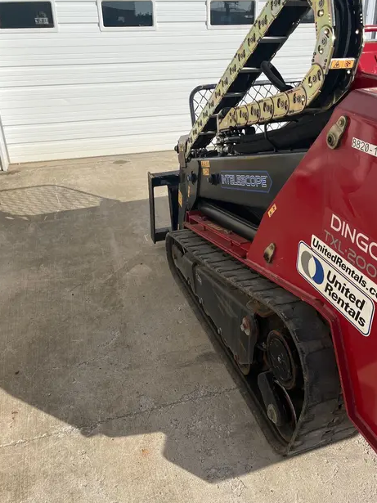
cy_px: 243
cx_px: 204
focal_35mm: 31
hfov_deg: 45.4
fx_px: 450
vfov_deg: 58.3
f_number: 1.6
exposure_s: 1/4149
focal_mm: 5.1
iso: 50
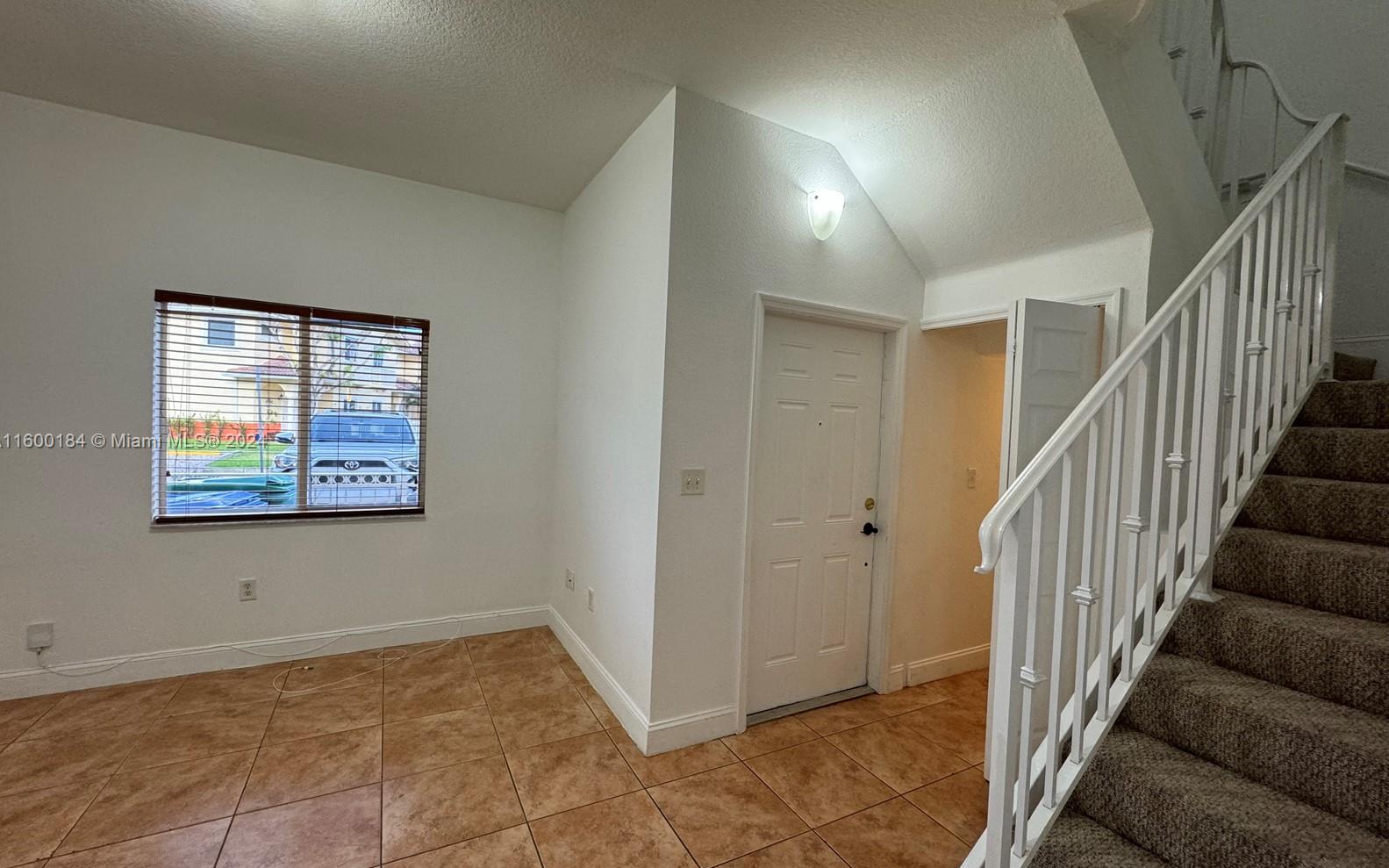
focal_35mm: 15
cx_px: 688
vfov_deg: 74.8
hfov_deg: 101.5
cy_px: 442
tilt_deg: -2.1
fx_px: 568
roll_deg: -2.4
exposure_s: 1/120
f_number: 2.2
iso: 160
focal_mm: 2.22
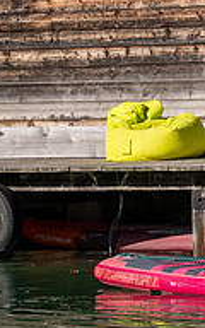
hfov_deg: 4.8
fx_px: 2405
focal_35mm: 269
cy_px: 63
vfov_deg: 7.8
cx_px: 483
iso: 250
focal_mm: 86
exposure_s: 1/500
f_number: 8
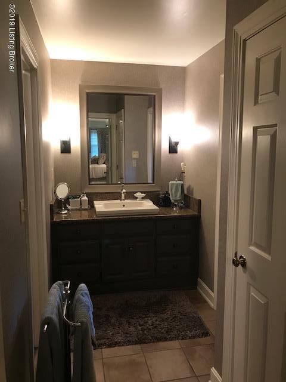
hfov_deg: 49.7
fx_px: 308
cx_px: 143
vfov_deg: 63.4
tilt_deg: -7.5
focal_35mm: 28
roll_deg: +0.7
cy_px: 191
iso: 50
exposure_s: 1/15
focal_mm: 3.99
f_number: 1.8
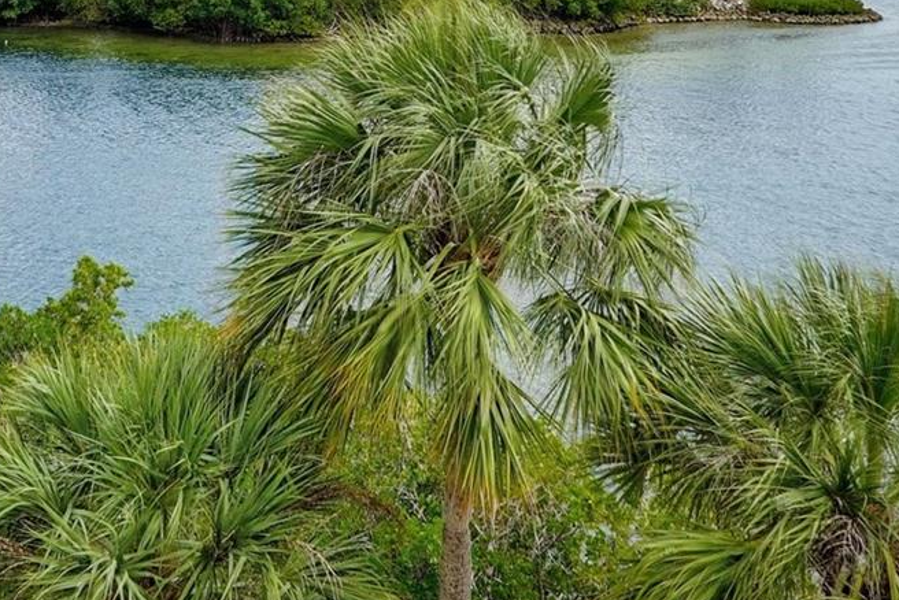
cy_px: -86
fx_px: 1005
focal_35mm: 40
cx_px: 270
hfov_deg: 47.1
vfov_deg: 29.4
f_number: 13
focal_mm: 16.5
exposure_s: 1/800
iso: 640
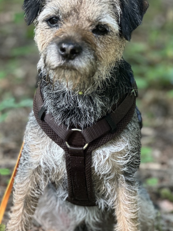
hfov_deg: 12.5
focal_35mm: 118
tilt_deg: -5.1
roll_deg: -2.5
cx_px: 66
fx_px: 787
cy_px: 131
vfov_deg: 16.7
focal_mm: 9
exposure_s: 1/62
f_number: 2.8
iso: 250
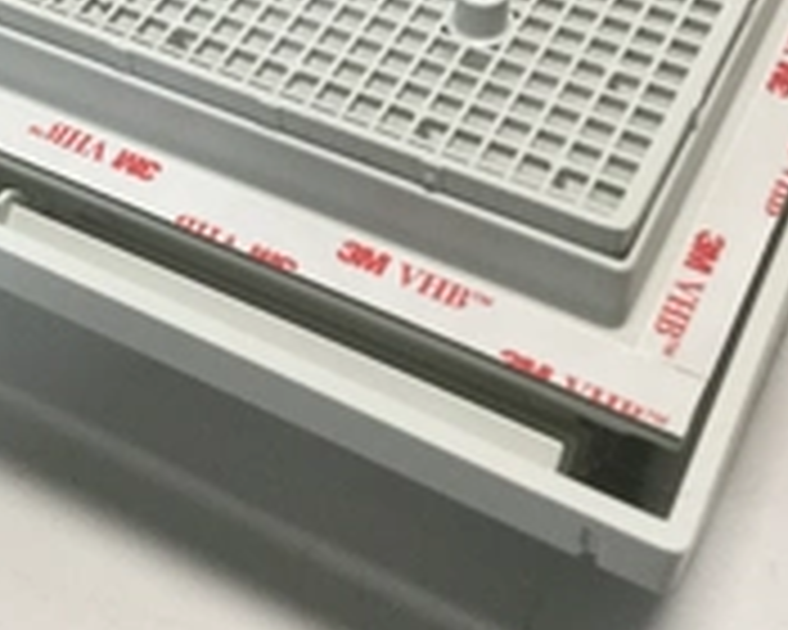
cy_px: 18
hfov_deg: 27.3
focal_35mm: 69
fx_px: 1609
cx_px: 230
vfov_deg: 21.5
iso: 50
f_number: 2.4
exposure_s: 1/30
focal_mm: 3.3
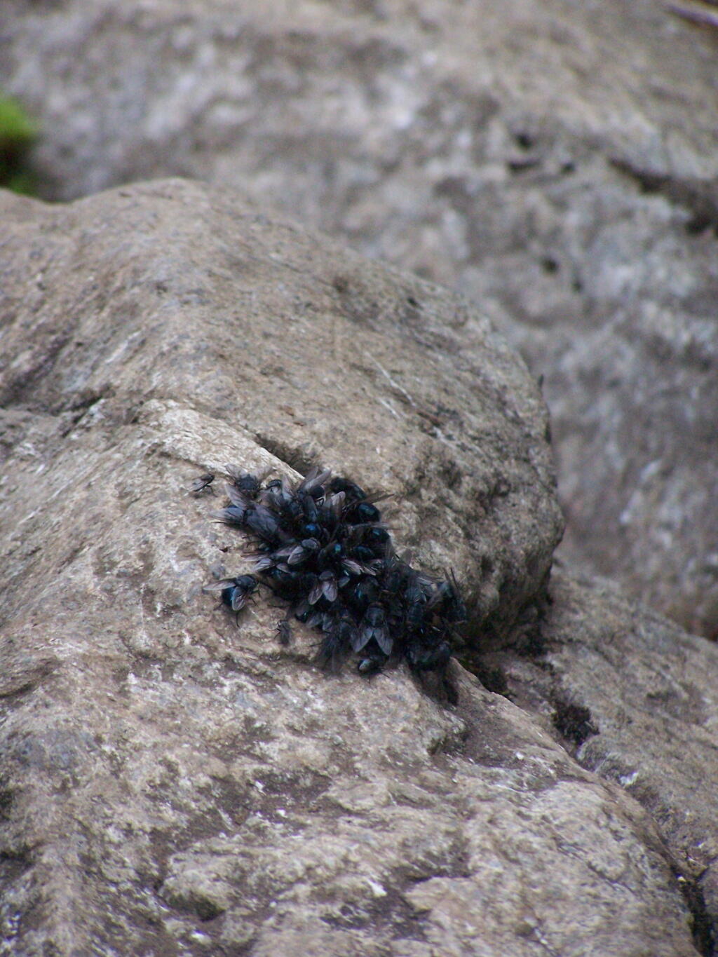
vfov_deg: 5.9
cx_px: 359
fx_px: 9319
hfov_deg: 4.4
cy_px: 478
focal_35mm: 337
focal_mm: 55.9
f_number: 3.6
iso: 400
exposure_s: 1/500
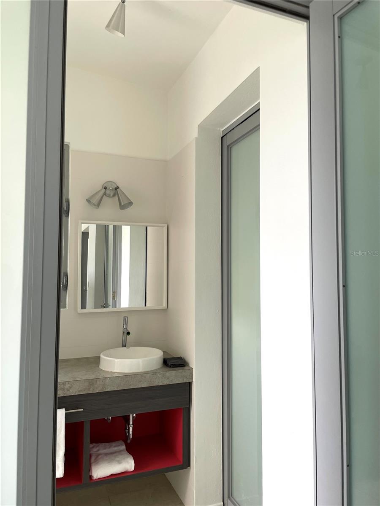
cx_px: 190
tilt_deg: +4.6
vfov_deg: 67.3
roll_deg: +0.4
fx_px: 381
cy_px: 253
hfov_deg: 53.1
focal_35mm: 26
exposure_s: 1/121
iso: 64
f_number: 1.6
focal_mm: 4.2
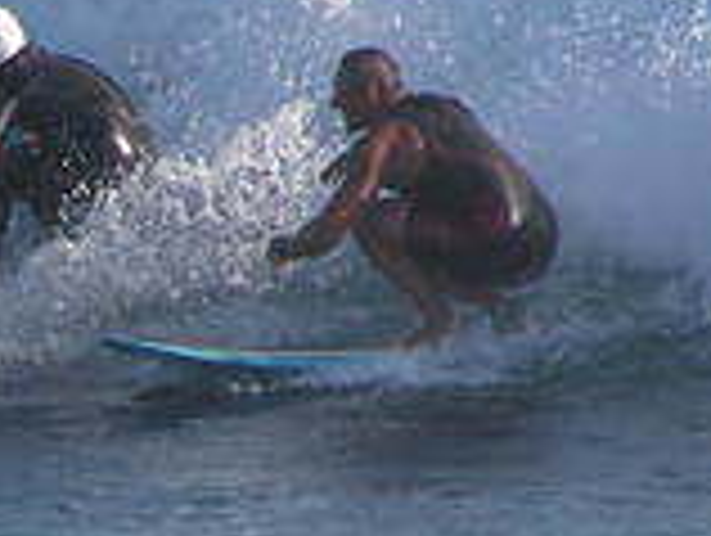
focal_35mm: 1319
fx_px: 27133
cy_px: 320
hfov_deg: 1.5
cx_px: -2
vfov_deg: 1.1
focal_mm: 63
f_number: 4.5
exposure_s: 1/500
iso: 50
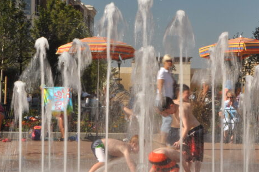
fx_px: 898
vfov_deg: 10.9
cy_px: 55
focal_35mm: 125
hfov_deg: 16.4
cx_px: 126
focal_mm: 38
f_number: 29
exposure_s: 1/20
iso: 200
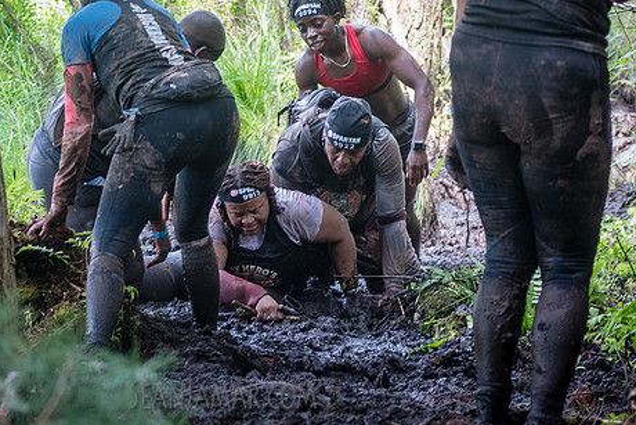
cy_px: 147
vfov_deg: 6.8
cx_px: 252
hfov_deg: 10.2
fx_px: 3570
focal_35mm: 202
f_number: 4
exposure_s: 1/160
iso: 1000
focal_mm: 80
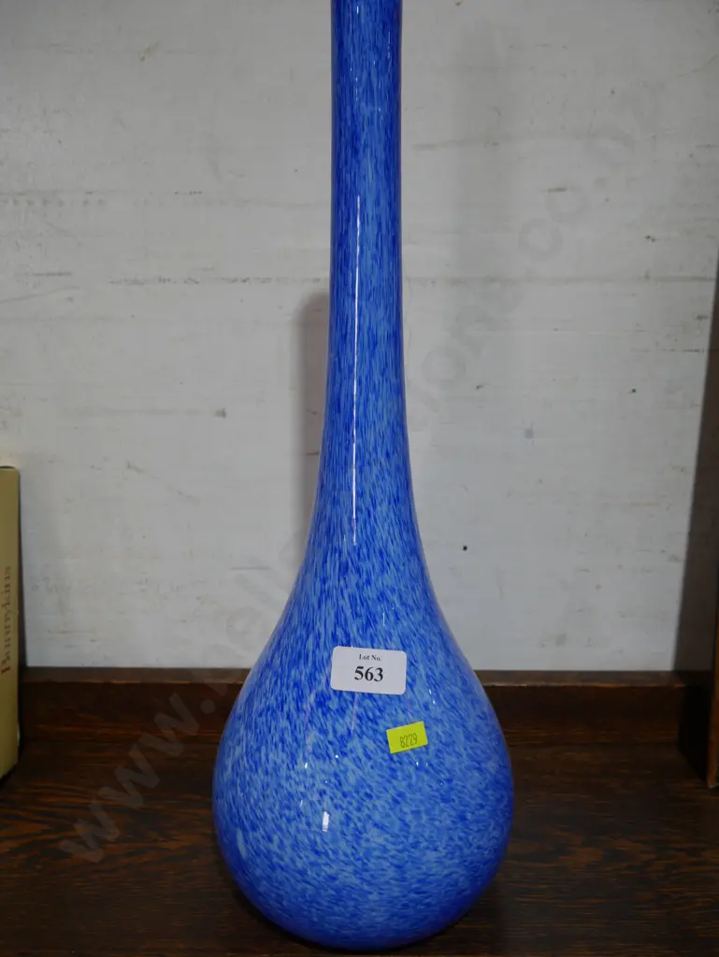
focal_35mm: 30
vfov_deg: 59.9
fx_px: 830
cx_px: 360
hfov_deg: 46.8
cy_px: 478
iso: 200
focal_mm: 15
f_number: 3.6
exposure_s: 1/100
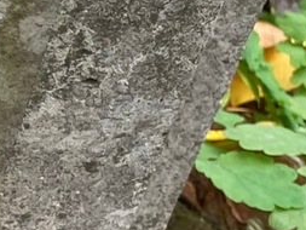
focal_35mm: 148
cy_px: -186
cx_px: -490
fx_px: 1309
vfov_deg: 9.5
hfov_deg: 10.8
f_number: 1.8
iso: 32
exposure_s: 1/137
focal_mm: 4.25
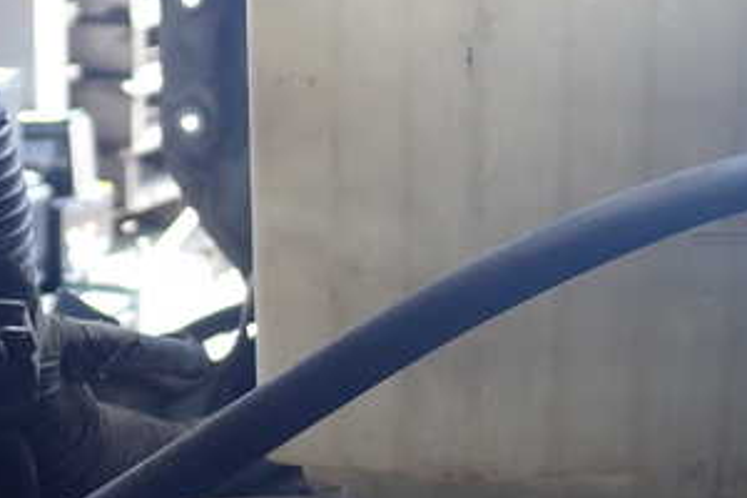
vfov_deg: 17.2
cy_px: 169
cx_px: 568
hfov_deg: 25.3
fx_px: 1639
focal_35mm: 79
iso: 160
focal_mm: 6.83
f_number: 2.7
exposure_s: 1/125
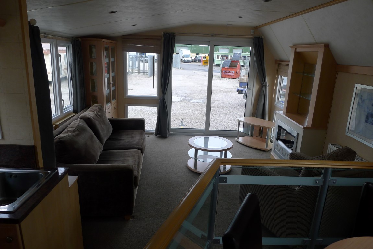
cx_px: 186
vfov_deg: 53.2
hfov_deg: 73.7
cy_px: 124
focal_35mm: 24
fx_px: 249
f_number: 2.5
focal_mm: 5.1
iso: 80
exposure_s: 1/100
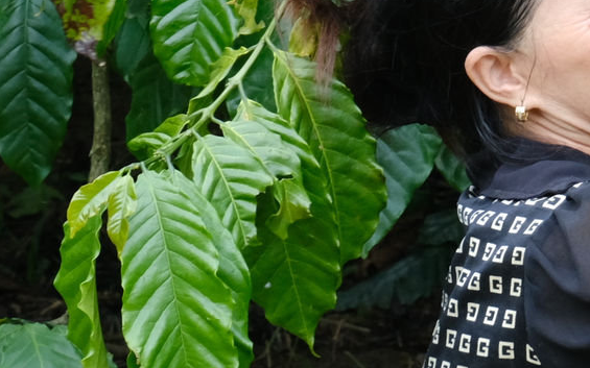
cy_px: 13
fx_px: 4872
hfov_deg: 6.9
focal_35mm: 303
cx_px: 758
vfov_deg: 4.3
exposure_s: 1/125
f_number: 11
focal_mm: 54.5
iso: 1000
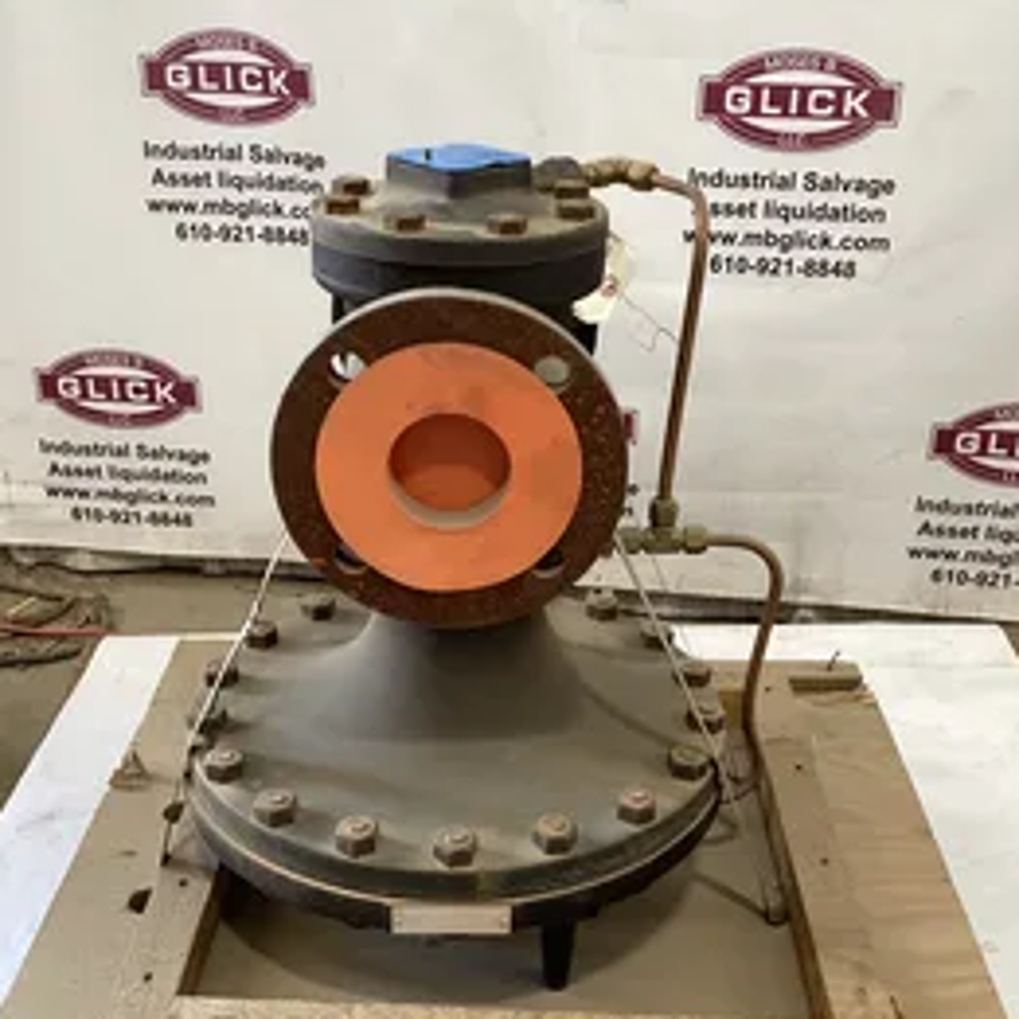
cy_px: 558
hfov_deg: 40.0
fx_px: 1399
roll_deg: +0.0
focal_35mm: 42
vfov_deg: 40.0
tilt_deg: -25.2
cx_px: 523
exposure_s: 1/50
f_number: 2.4
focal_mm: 3.3
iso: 125
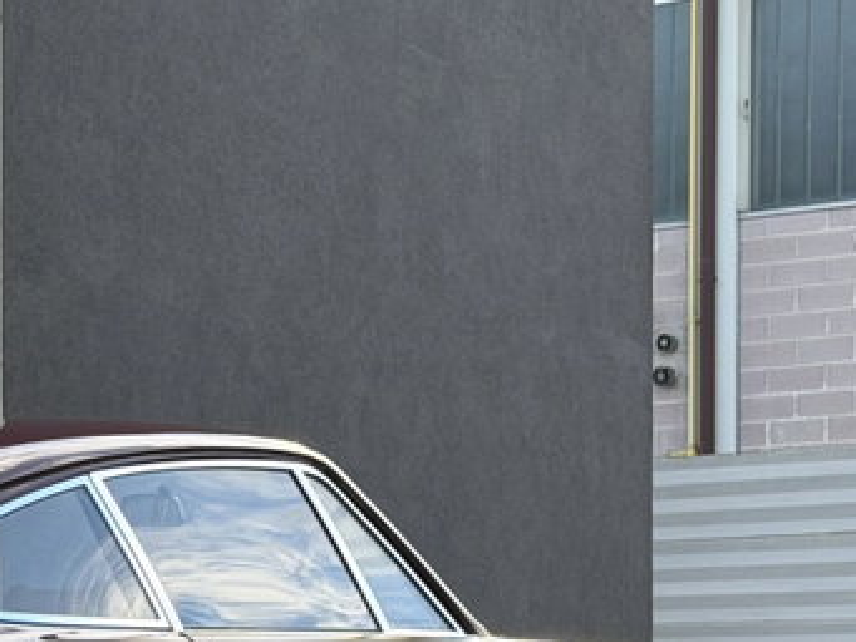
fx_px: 3562
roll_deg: +0.3
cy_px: 737
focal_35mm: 144
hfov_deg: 13.5
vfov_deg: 10.2
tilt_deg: +0.0
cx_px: 40
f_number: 1.78
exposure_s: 1/574
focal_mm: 6.76
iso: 64
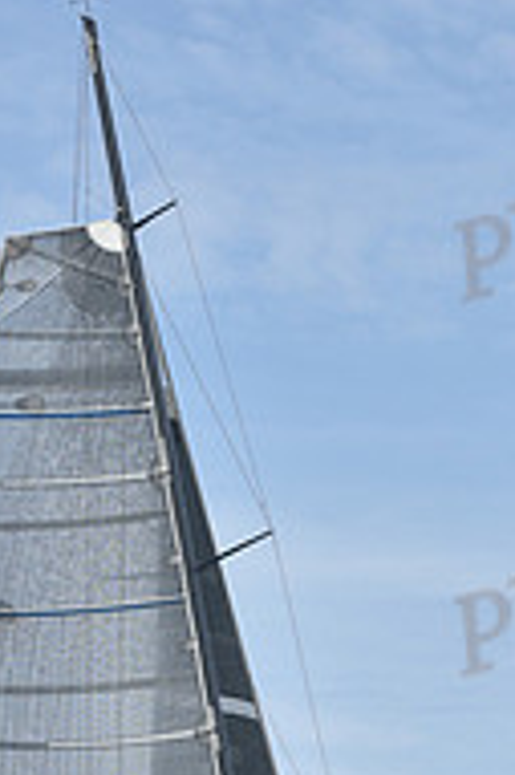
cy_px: 840
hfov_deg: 6.4
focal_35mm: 213
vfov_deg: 9.6
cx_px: 245
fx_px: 4579
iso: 200
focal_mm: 70
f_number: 6.3
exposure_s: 1/1250
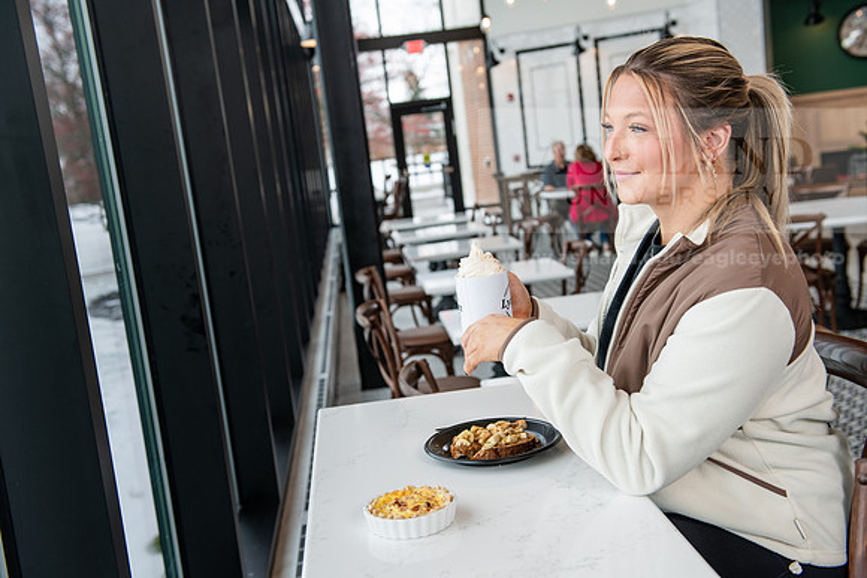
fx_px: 1012
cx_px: 434
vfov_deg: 31.9
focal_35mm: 42
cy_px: 289
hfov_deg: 46.4
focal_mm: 42
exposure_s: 1/200
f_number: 4
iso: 400
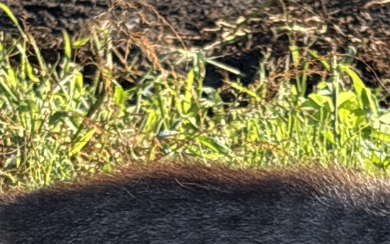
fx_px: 2137
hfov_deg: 10.4
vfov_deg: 6.4
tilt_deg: -16.3
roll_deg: -0.3
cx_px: 362
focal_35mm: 201
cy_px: 410
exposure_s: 1/872
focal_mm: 5.96
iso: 32
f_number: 1.6
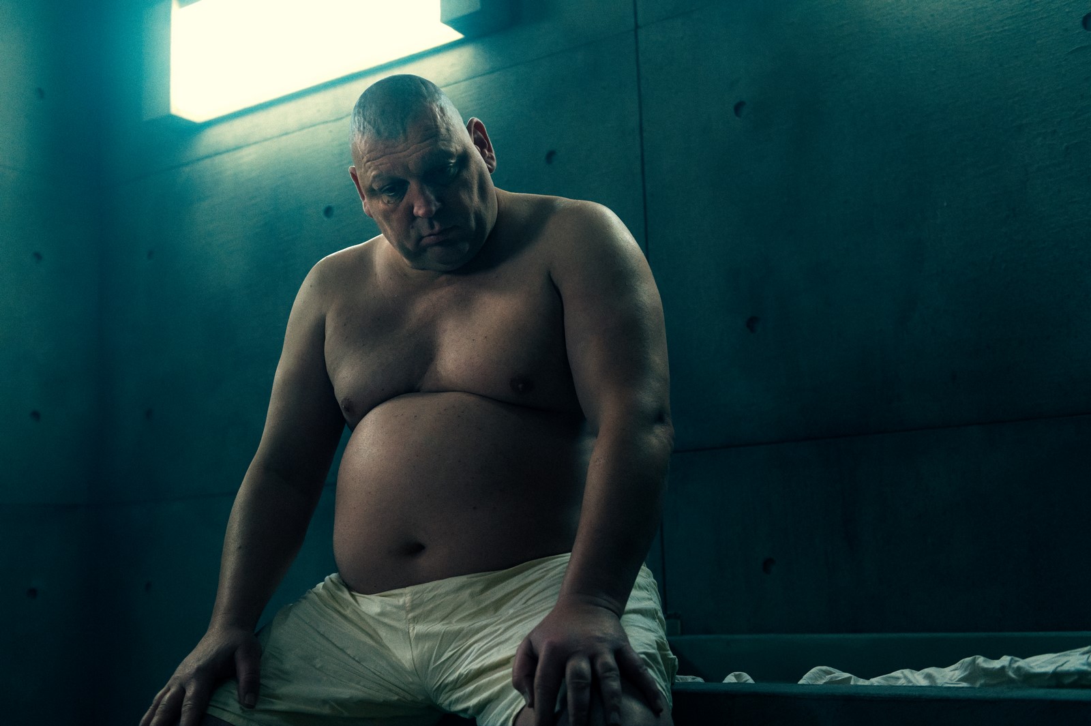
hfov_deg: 44.5
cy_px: 363
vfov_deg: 30.5
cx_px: 546
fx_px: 1333
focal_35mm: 44
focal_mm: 44
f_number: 3.5
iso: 2000
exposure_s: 1/200
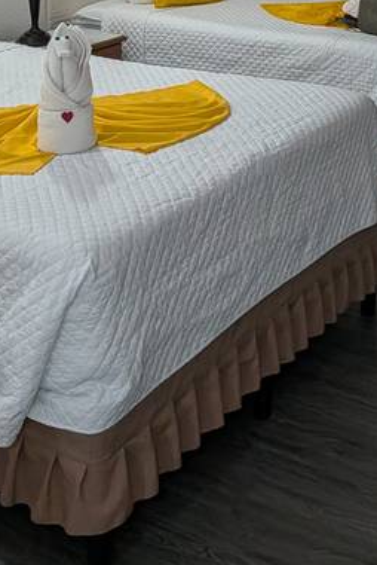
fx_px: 988
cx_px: 289
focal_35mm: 63
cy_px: -110
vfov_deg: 28.0
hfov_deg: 21.4
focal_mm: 4.53
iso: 600
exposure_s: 1/140
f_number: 1.7
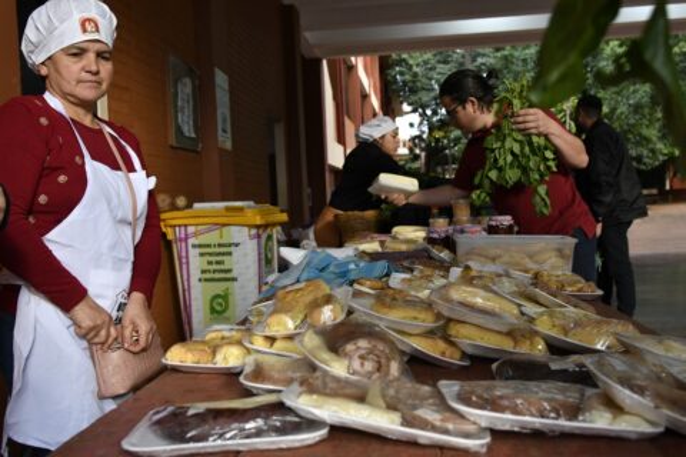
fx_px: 686
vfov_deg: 36.9
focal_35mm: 36
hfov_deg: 53.1
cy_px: 228
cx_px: 343
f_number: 4.5
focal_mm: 24
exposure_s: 1/250
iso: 400
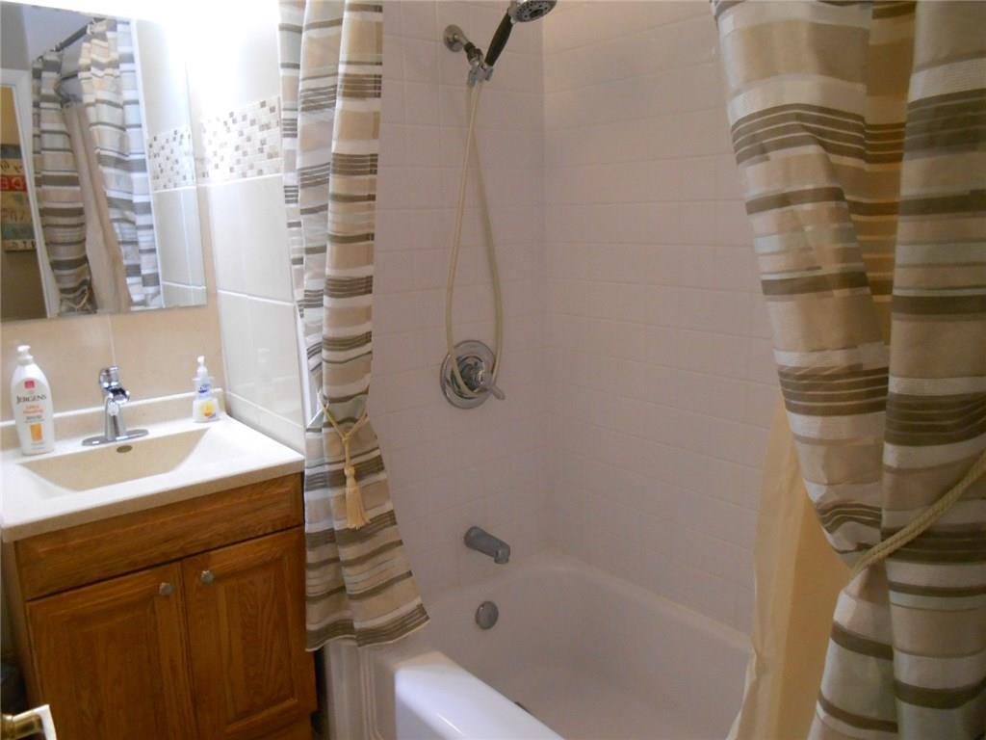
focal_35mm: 26
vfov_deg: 53.1
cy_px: 370
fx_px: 741
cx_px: 493
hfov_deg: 67.3
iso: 400
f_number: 3.5
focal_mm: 4.6
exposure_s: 1/30
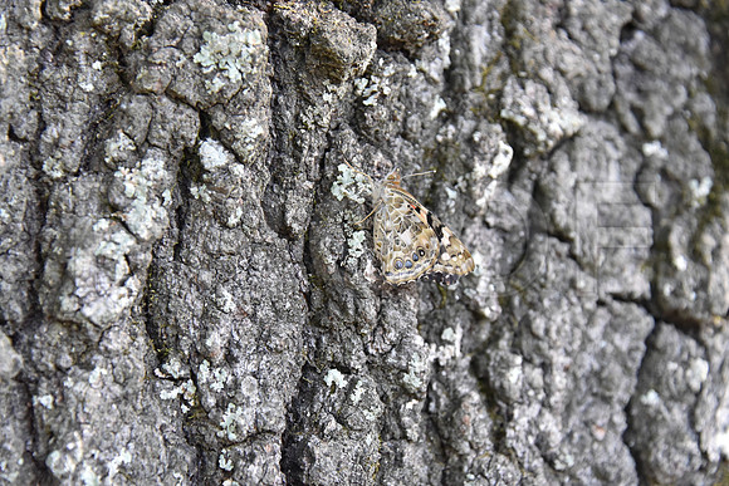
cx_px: 364
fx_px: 2471
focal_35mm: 122
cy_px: 243
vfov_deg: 11.2
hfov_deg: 16.8
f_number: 6.3
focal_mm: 122
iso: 3200
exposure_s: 1/640
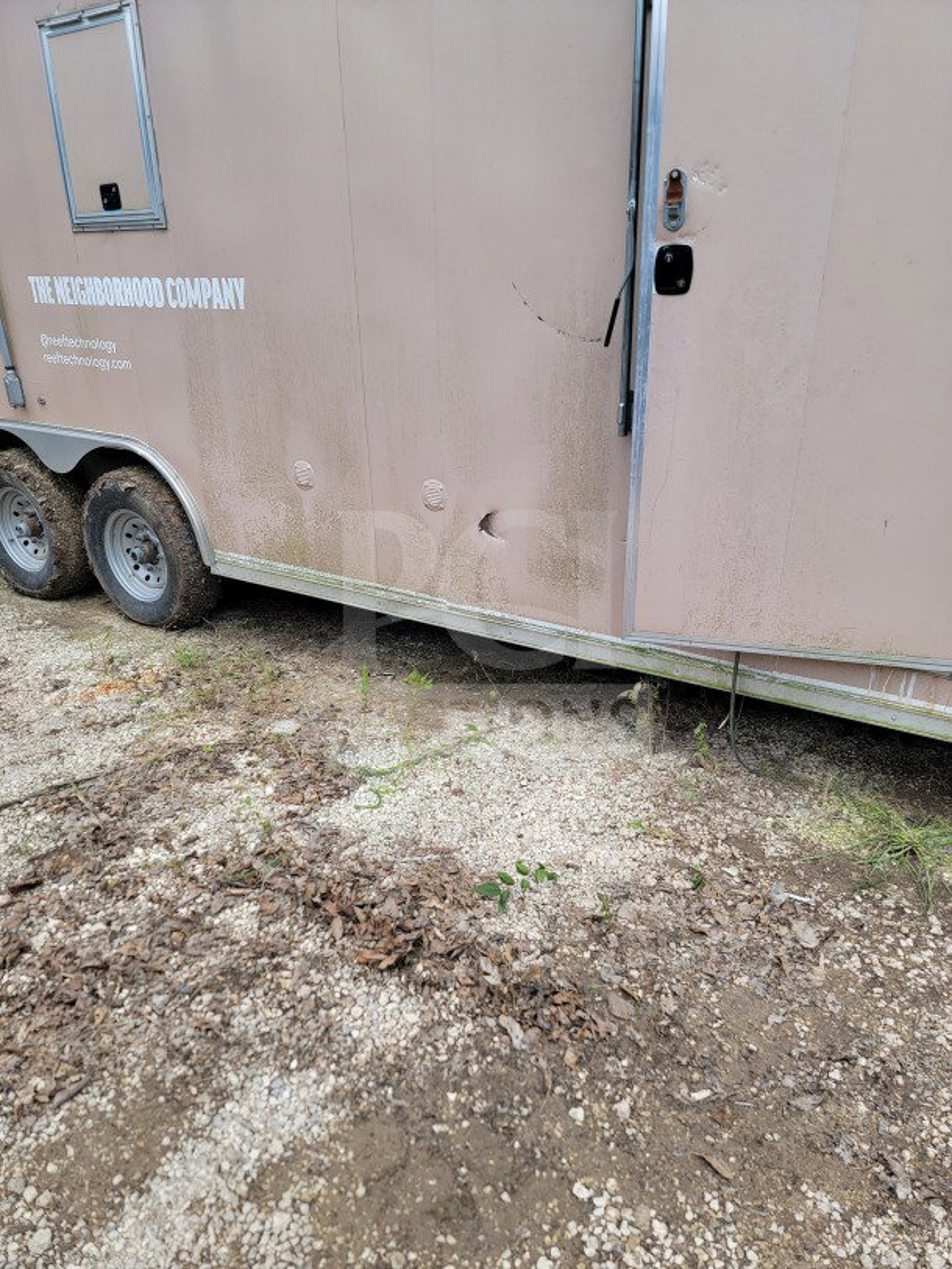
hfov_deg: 56.8
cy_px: 634
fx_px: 880
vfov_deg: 71.6
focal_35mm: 24
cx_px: 476
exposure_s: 1/353
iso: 16
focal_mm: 6.7
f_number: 1.8
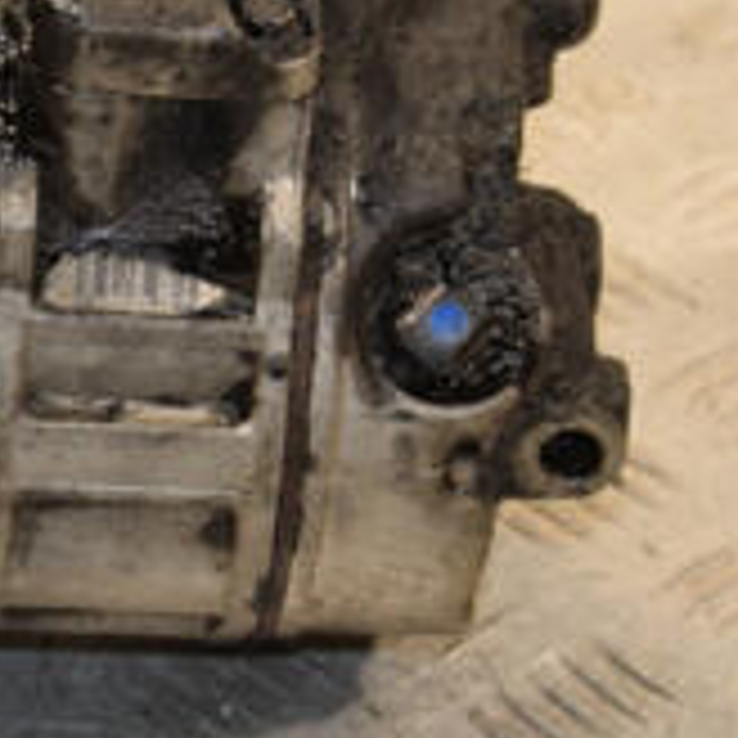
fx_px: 5054
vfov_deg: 8.3
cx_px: 162
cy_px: 243
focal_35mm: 210
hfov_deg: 8.3
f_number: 5.6
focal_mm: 45
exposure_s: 1/200
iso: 800
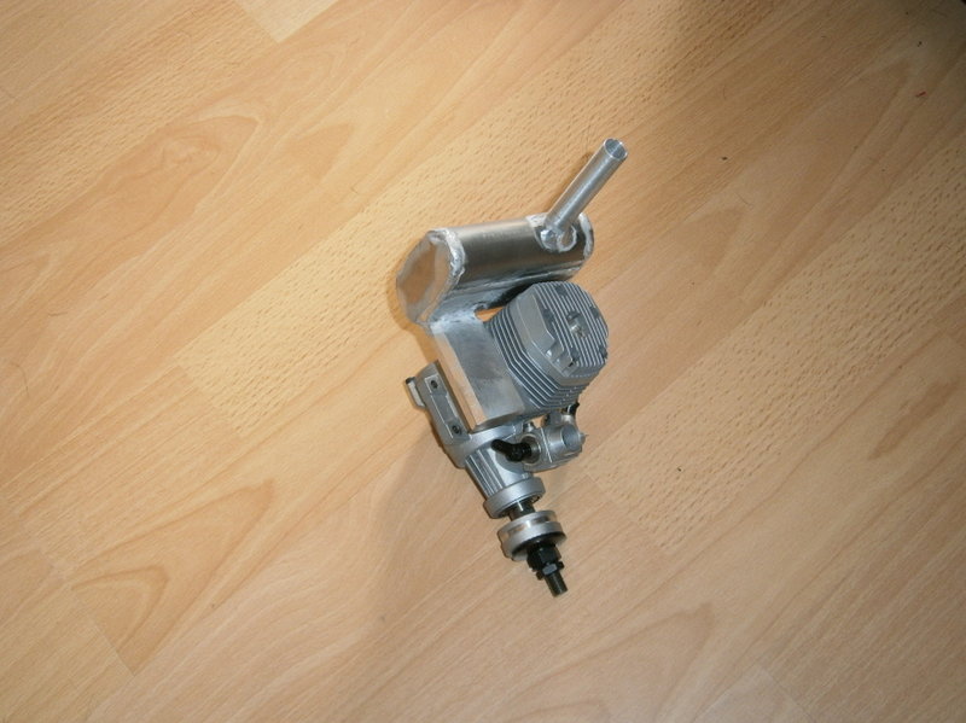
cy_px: 362
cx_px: 483
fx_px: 1311
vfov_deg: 30.8
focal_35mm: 47
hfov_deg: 40.5
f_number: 3.4
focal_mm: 8.3
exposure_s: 1/40
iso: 125
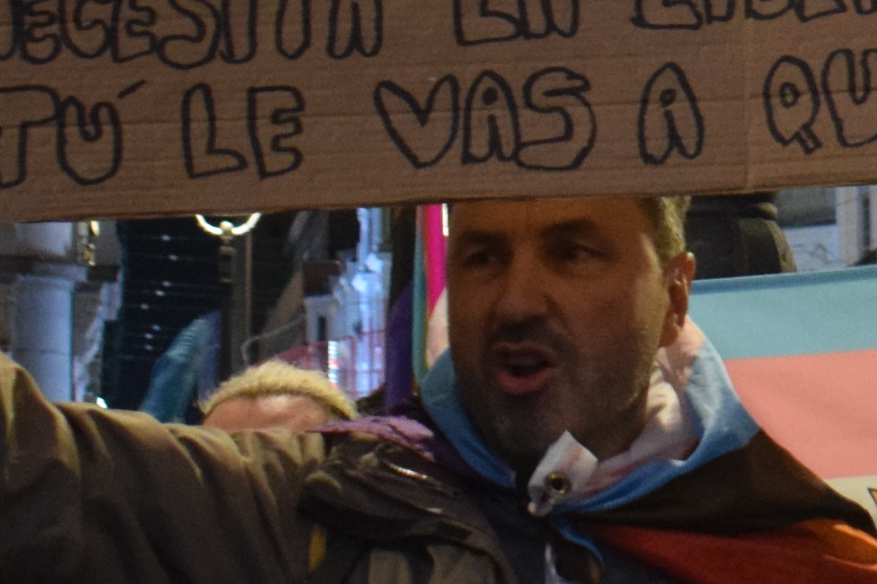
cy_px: 170
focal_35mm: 174
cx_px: 1305
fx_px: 4226
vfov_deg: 7.9
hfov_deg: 11.4
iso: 2000
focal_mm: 23
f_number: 3.8
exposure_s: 1/40
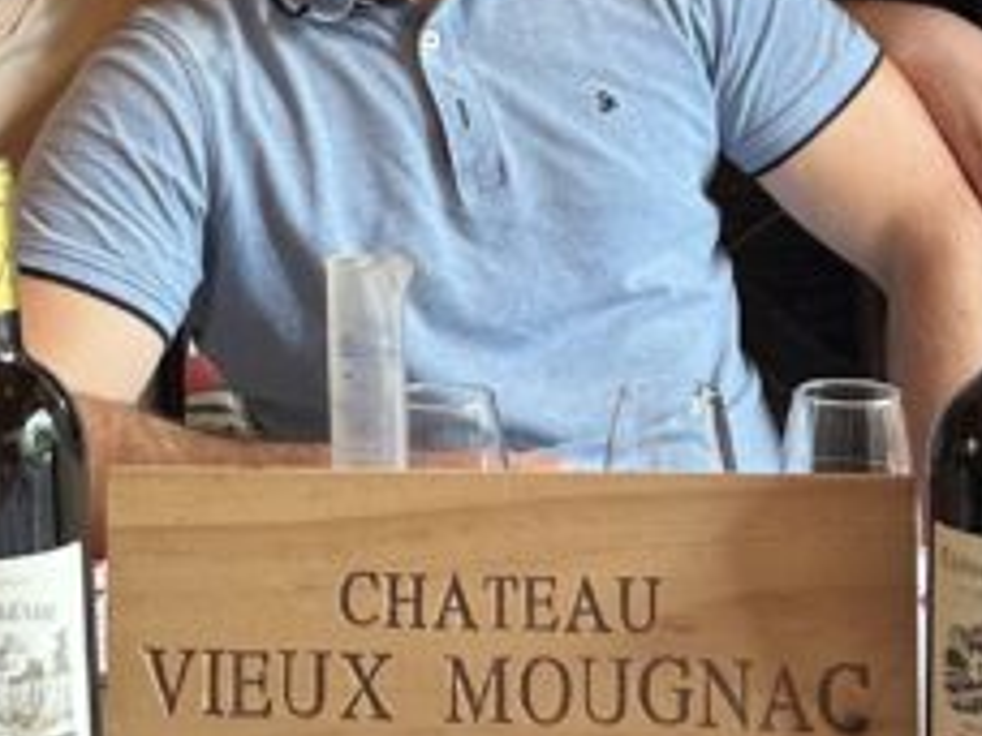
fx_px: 2099
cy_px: 168
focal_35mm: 74
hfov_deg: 26.0
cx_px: 258
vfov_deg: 19.7
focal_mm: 6.86
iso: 160
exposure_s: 1/50
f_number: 1.78
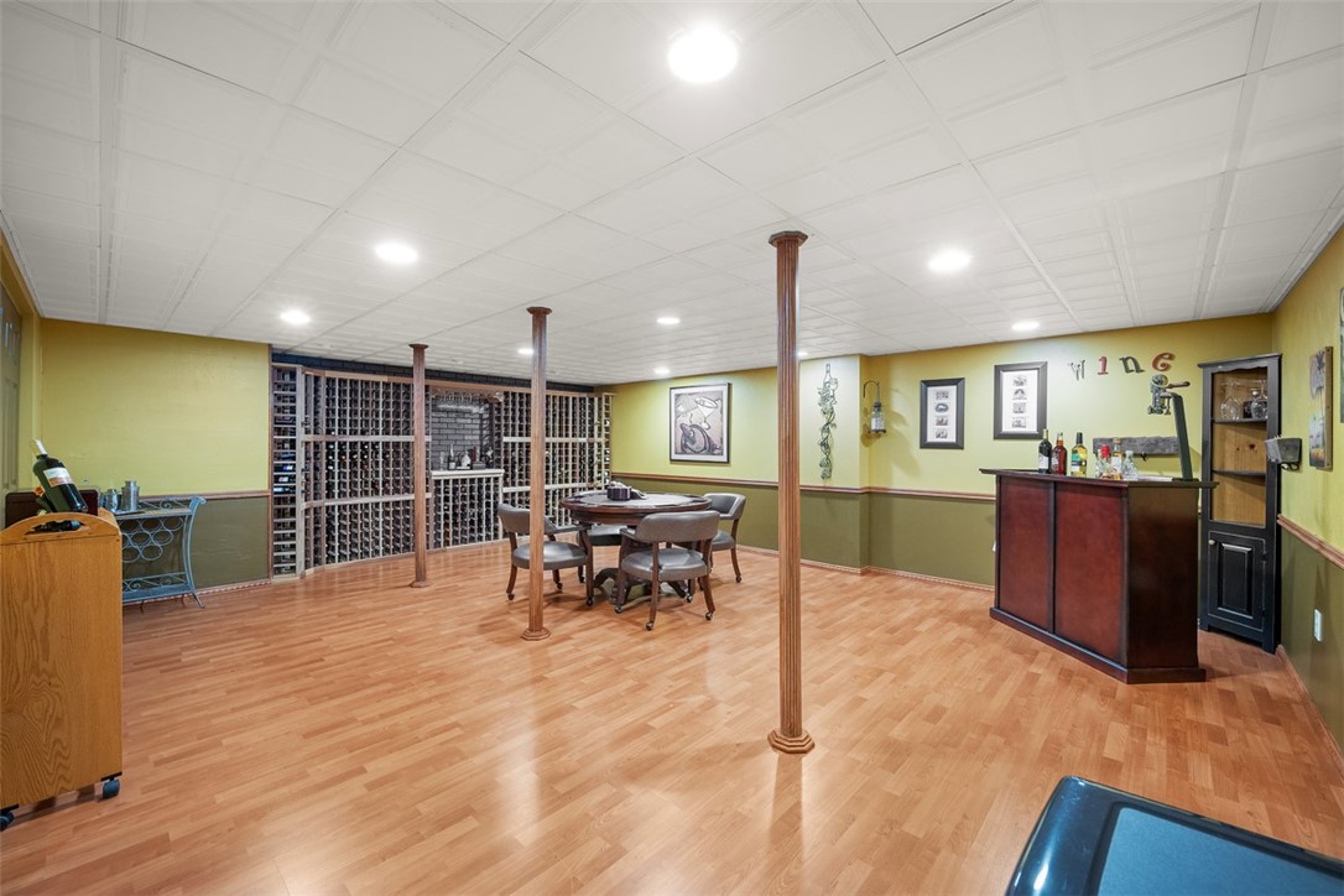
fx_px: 560
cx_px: 672
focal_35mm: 15
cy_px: 448
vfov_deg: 77.3
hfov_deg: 100.4
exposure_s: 1.6
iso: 400
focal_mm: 15
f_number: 8
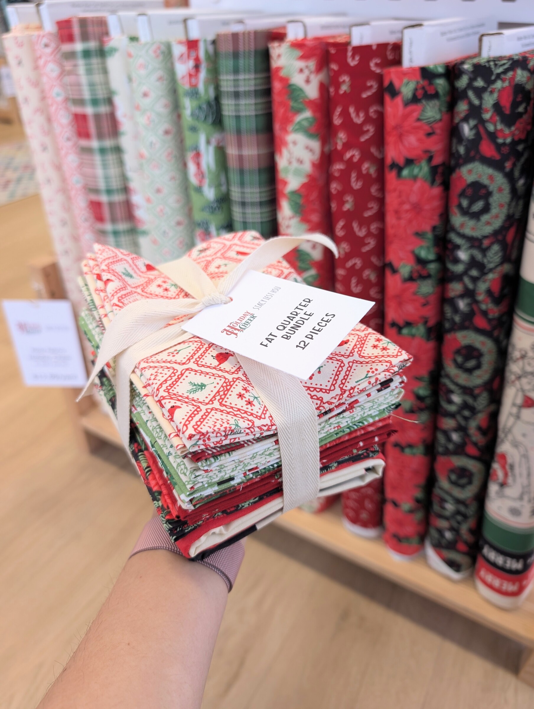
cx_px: 267
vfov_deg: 71.5
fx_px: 492
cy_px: 354
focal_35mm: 24
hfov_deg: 57.0
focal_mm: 6.9
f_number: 1.68
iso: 63
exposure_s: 1/120
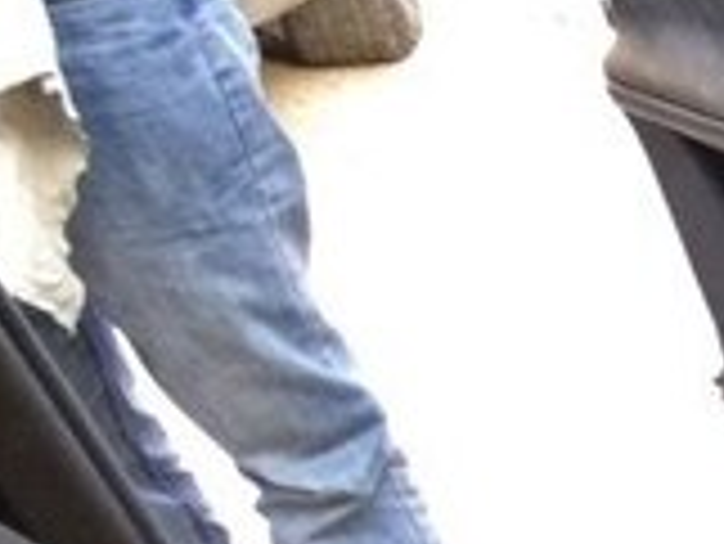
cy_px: 1081
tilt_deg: -32.2
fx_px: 2491
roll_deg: +4.5
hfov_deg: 13.9
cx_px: 1470
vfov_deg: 11.3
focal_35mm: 119
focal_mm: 4.15
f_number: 2.2
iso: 64
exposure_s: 1/33
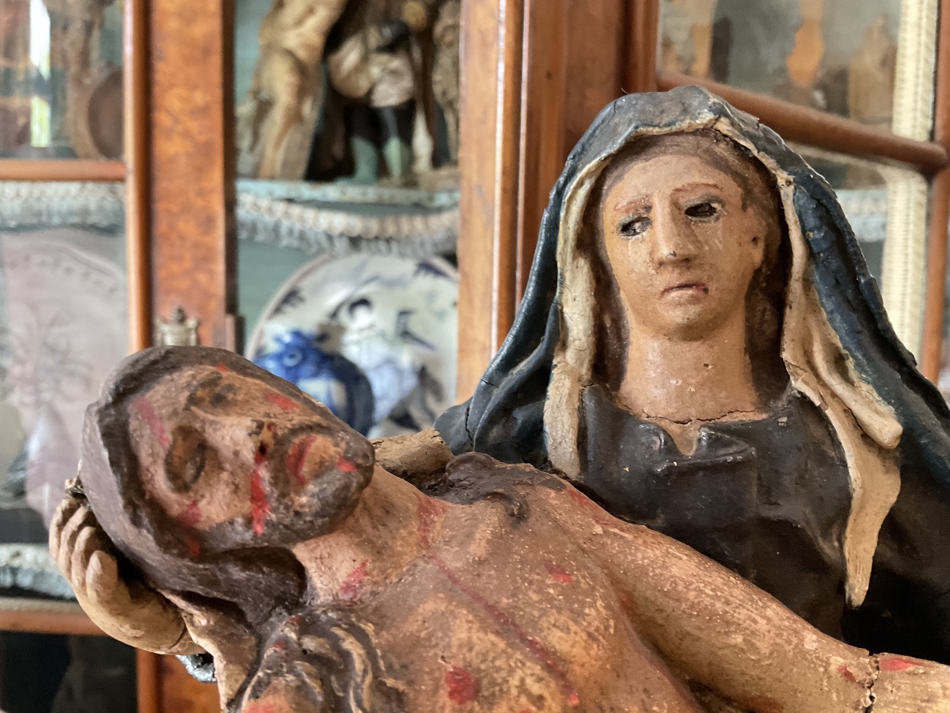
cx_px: 475
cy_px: 356
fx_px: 796
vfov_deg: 48.2
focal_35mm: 29
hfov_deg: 61.7
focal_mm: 3
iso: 250
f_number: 1.8
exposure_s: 1/40
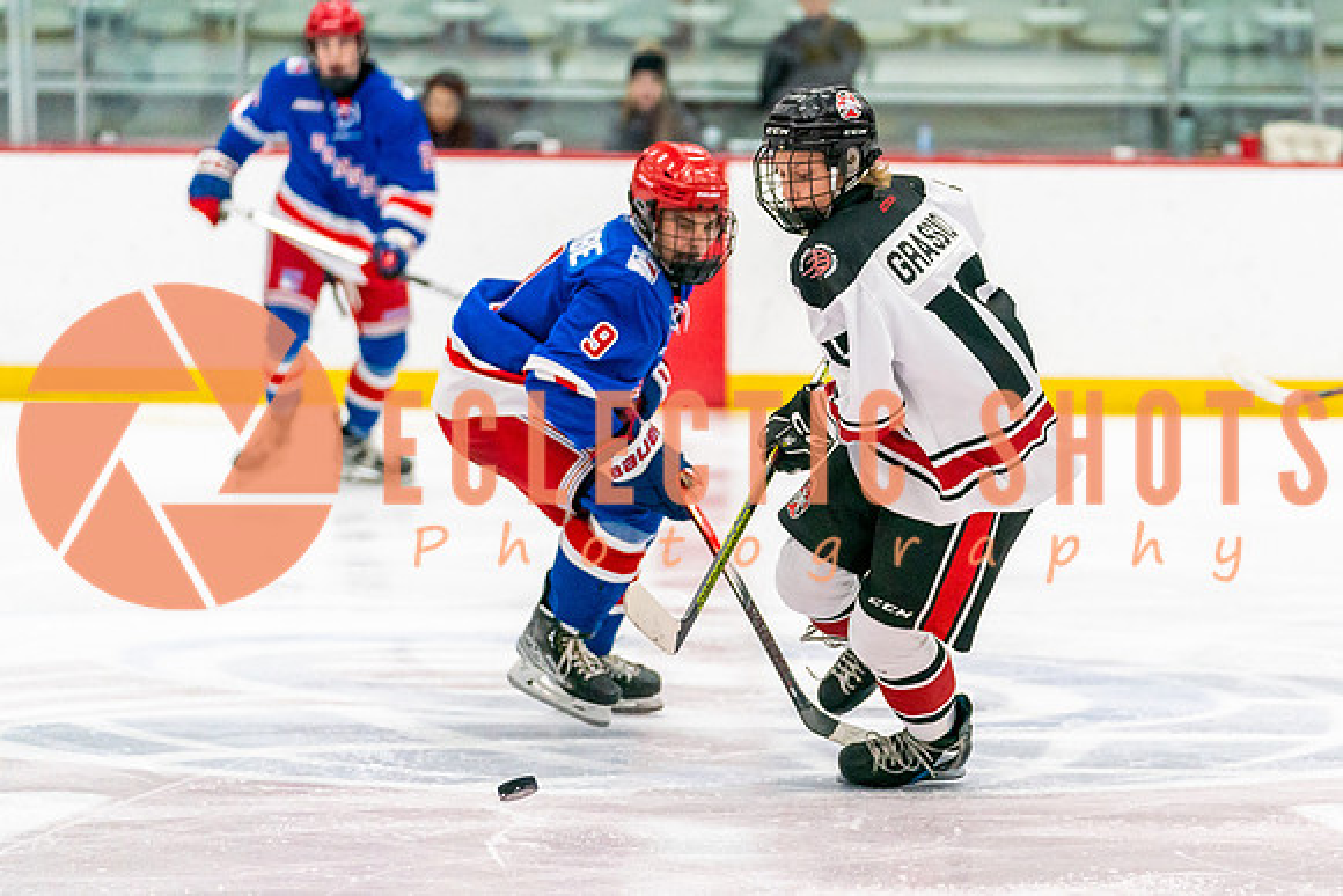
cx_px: 849
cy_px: 472
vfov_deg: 7.5
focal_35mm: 184
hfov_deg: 11.2
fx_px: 6860
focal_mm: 131
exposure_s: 1/1250
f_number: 2.8
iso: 3200
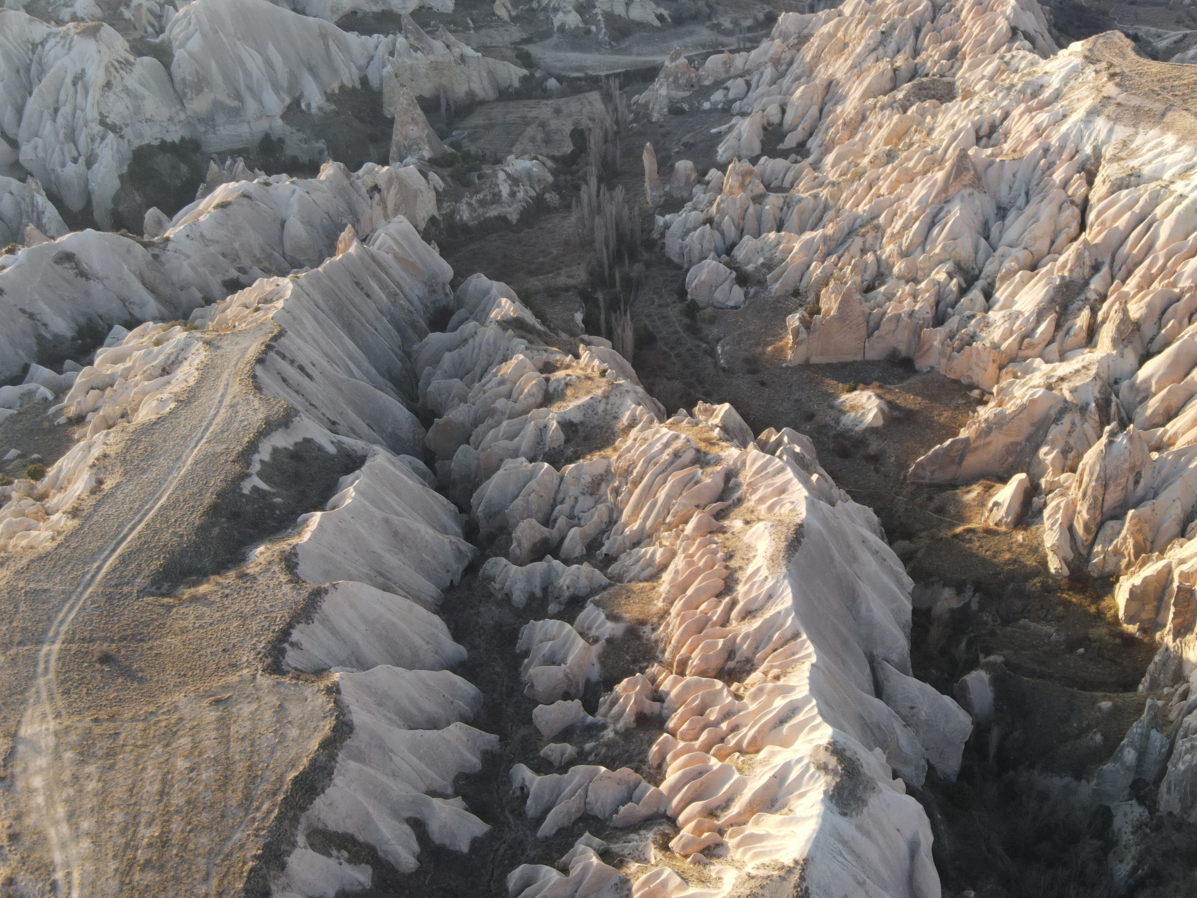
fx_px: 1245
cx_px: 784
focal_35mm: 36
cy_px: 337
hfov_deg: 50.6
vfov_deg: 39.4
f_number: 2.8
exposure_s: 1/120
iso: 100
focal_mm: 4.5
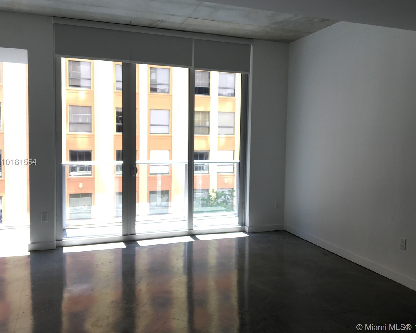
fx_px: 382
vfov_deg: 47.1
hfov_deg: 57.1
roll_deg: -0.9
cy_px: 162
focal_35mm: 31
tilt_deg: -2.4
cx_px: 221
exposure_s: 1/60
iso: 25
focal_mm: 4.15
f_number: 2.2
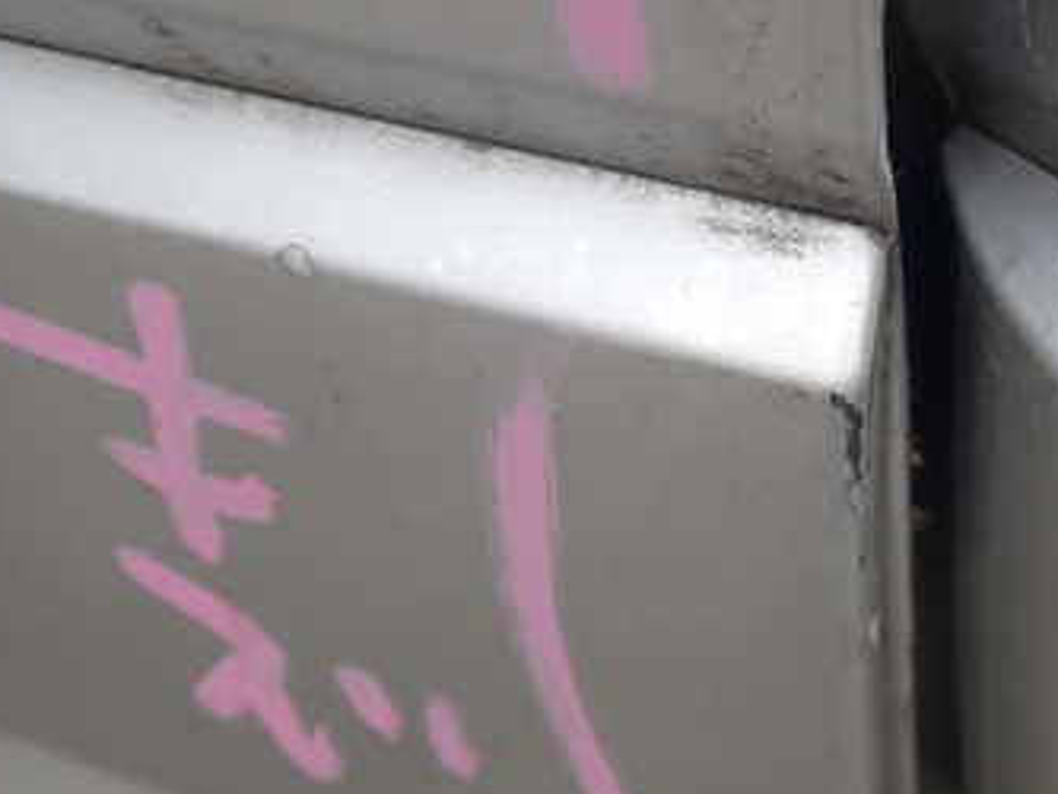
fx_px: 1651
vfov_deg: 27.0
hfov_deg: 35.0
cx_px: 759
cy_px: 407
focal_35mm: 54
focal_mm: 5.4
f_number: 2.3
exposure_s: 1/125
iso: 100
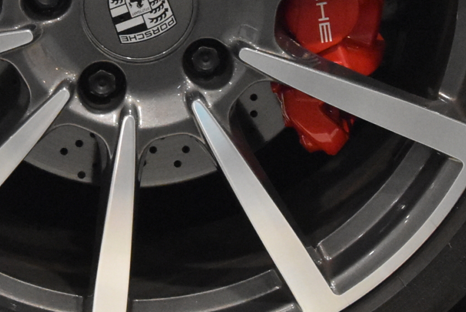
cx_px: 140
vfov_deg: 7.8
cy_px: -7
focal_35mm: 175
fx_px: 2266
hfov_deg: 11.7
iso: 6400
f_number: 8
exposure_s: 1/50
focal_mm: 38
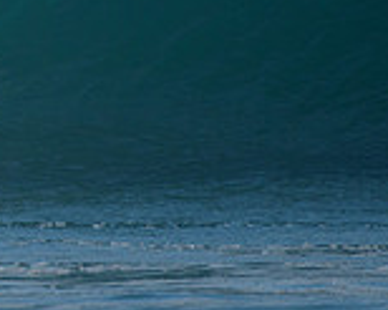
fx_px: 21931
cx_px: -313
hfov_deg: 1.0
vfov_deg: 0.8
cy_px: -19
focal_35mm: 1911
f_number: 5.6
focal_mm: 500
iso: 280
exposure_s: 1/2000
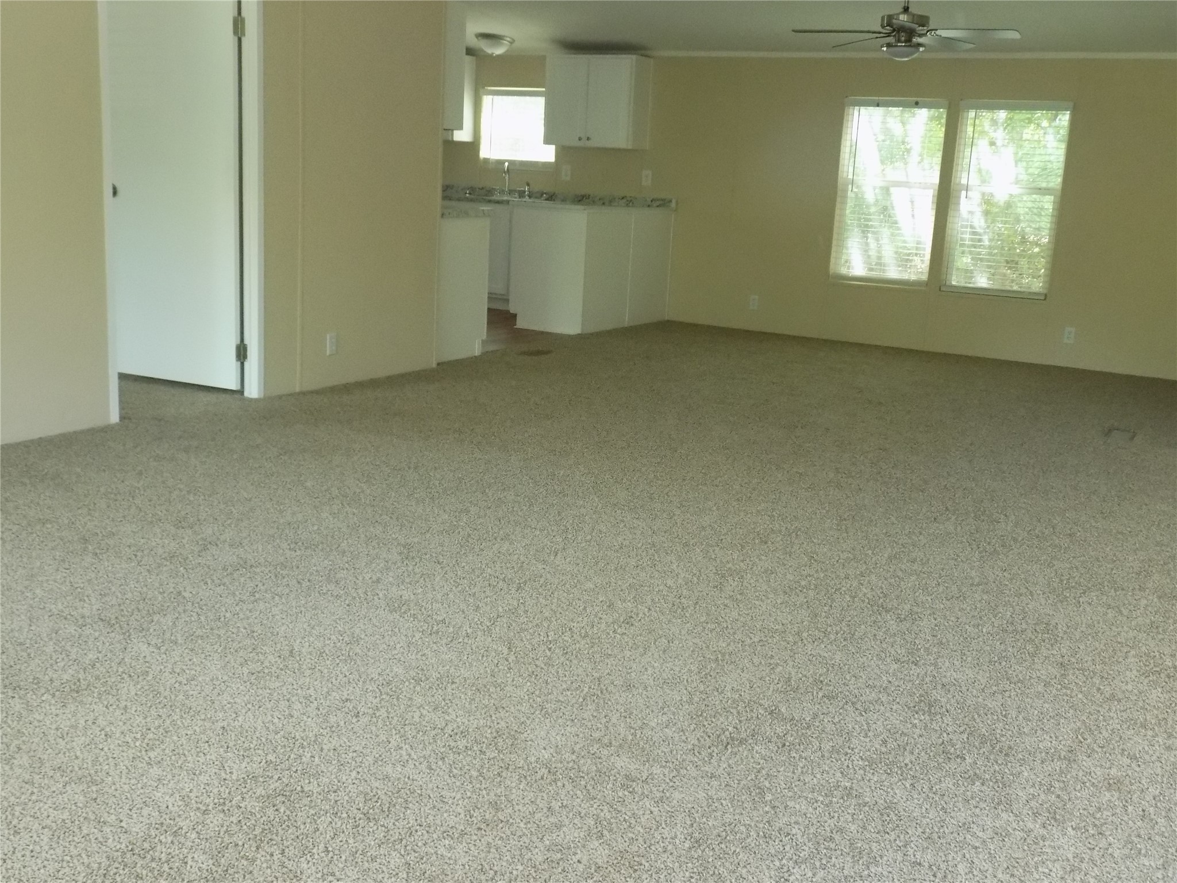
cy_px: 442
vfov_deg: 41.8
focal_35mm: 34
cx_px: 588
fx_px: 1156
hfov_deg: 54.0
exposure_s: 1/15
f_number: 3.4
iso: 400
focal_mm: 6.1
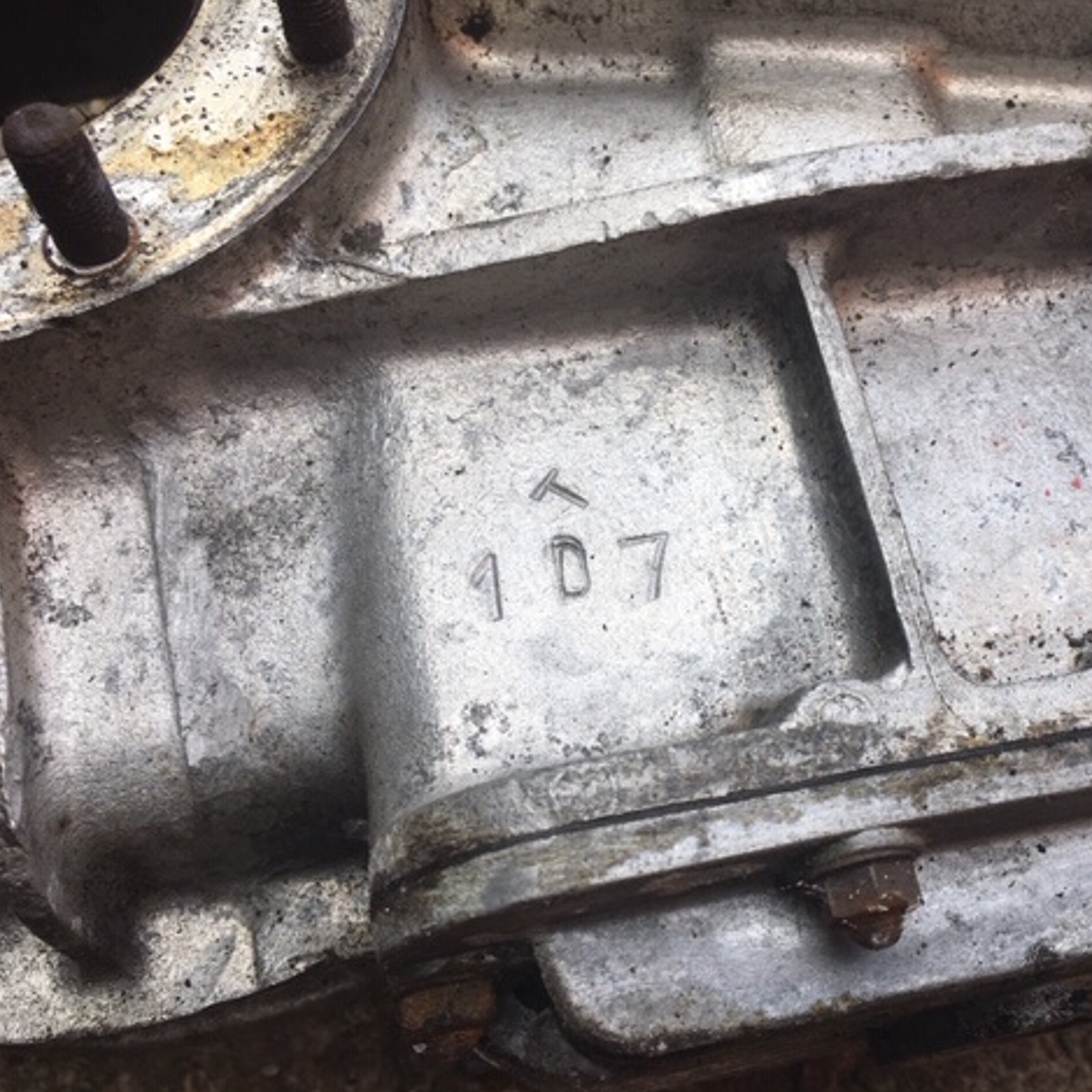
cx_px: 722
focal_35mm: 35
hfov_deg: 46.5
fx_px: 1249
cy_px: 538
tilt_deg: -68.3
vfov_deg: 47.2
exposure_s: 1/298
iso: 25
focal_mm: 4.15
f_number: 2.2
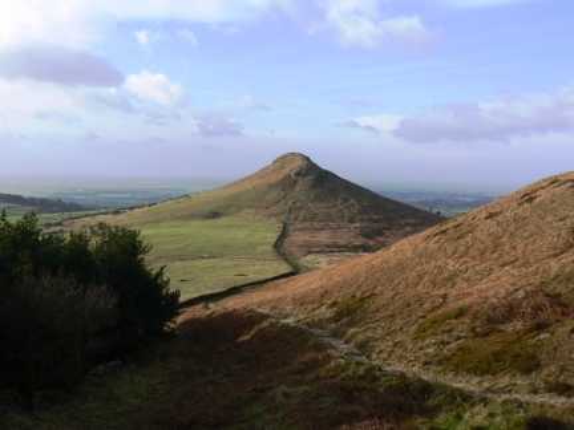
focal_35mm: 36
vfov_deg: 39.7
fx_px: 597
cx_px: 287
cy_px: 215
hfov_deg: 51.4
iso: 80
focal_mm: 6
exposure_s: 1/500
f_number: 5.6
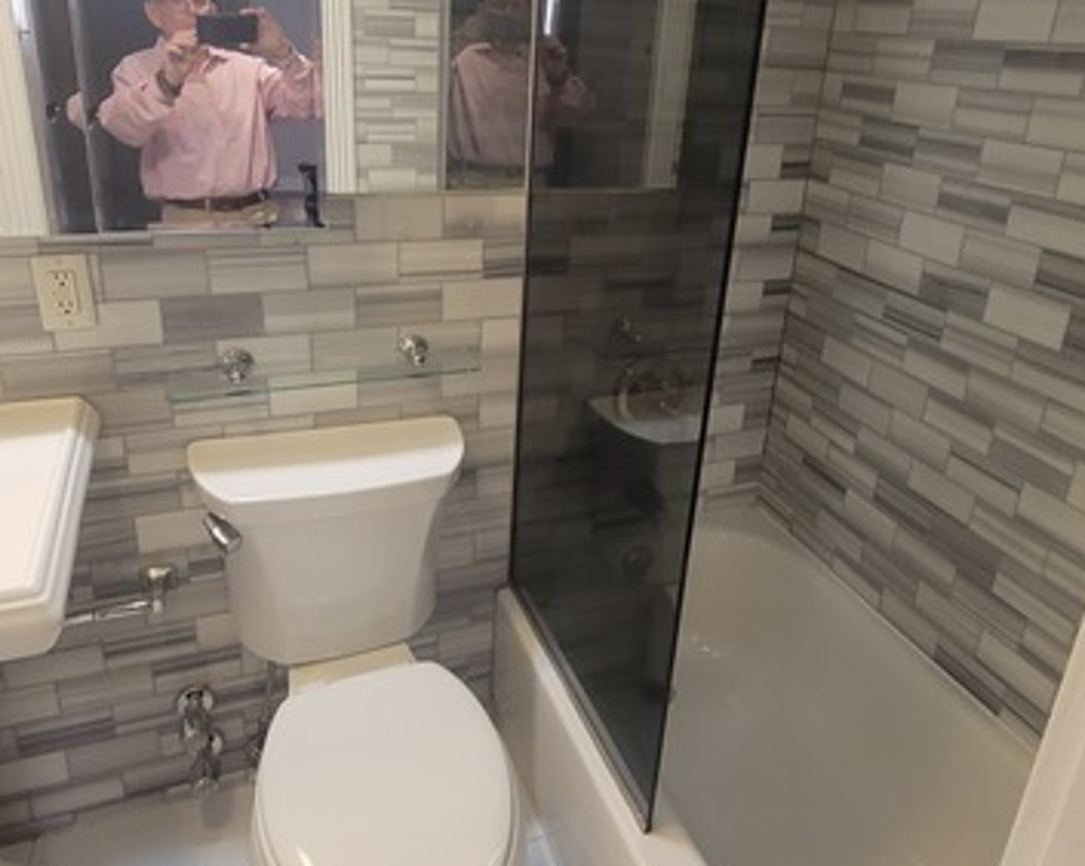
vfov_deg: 58.0
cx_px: 555
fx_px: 770
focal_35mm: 24
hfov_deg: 70.3
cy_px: 329
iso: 250
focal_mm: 2.2
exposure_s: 1/60
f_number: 2.2
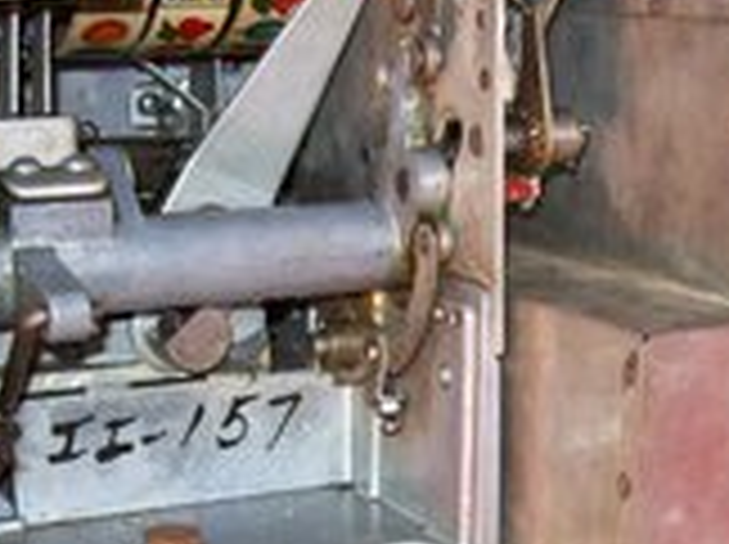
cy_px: 463
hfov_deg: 22.0
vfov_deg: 16.4
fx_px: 1872
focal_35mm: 89
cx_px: 472
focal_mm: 6
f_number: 2.7
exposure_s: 1/64
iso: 80
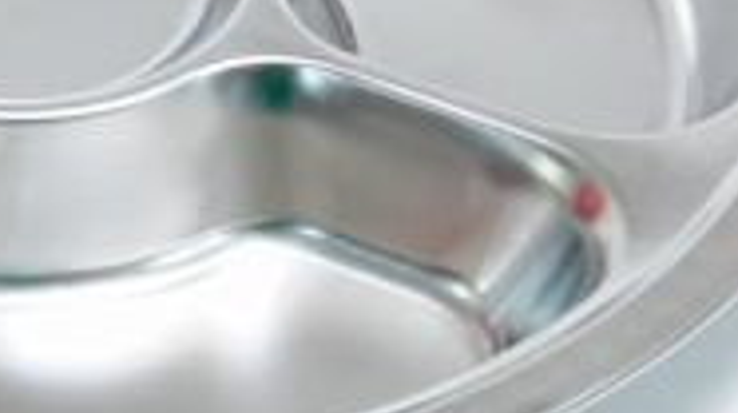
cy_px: -109
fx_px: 6097
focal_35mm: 312
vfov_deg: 3.9
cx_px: -95
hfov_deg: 6.9
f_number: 10
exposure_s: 1/125
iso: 3200
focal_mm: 53
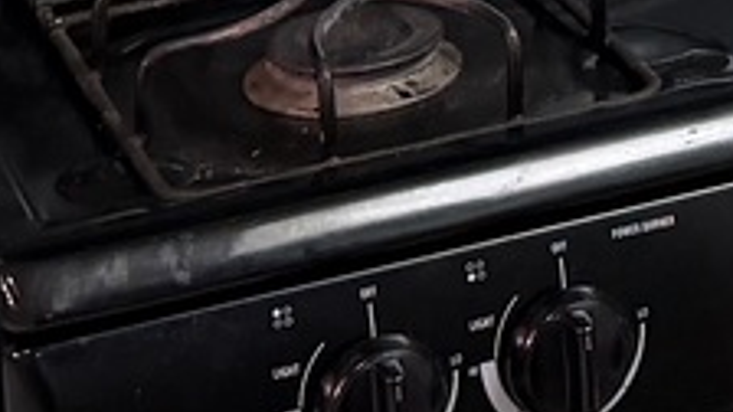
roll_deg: +1.4
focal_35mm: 168
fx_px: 3265
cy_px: -876
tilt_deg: -7.6
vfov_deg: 6.5
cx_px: 1096
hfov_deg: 12.2
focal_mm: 6.76
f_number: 1.78
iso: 200
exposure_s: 1/60
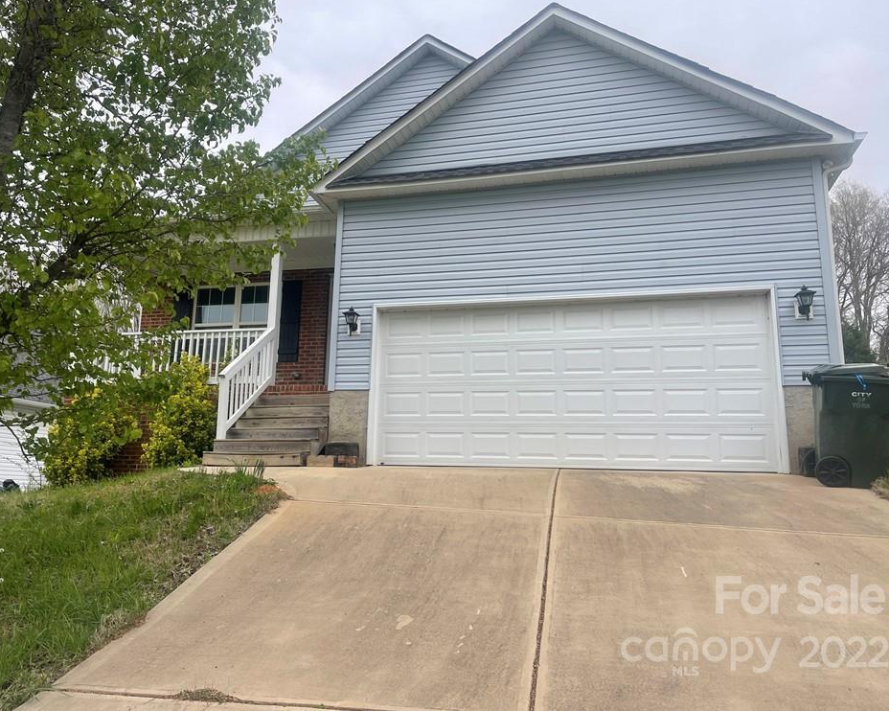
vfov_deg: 51.5
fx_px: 737
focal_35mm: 28
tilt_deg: +12.7
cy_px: 347
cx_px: 418
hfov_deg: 62.2
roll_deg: -1.6
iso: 32
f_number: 1.6
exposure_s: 1/600
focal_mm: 4.2
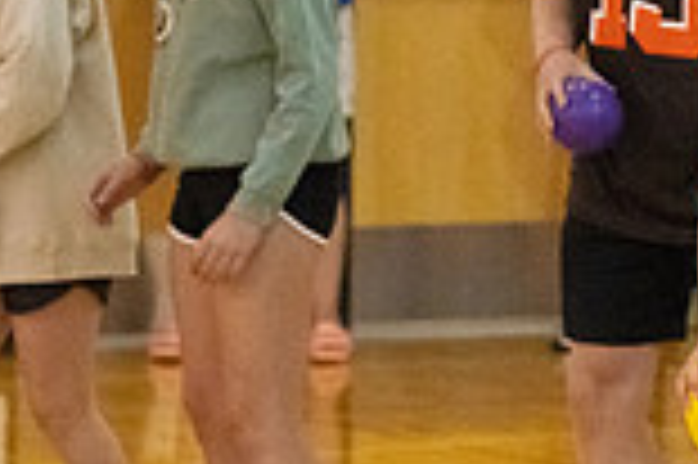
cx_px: 874
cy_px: 300
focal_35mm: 382
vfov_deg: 3.6
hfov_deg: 5.4
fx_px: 7399
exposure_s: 1/800
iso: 10000
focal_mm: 102
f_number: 4
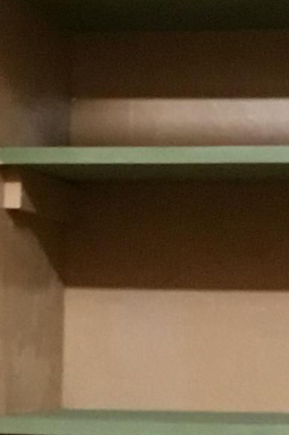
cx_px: 69
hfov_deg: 8.2
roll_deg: -0.5
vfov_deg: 12.0
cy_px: 579
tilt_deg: -6.9
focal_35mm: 166
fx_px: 2001
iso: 250
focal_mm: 3.3
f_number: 2.4
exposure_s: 1/15
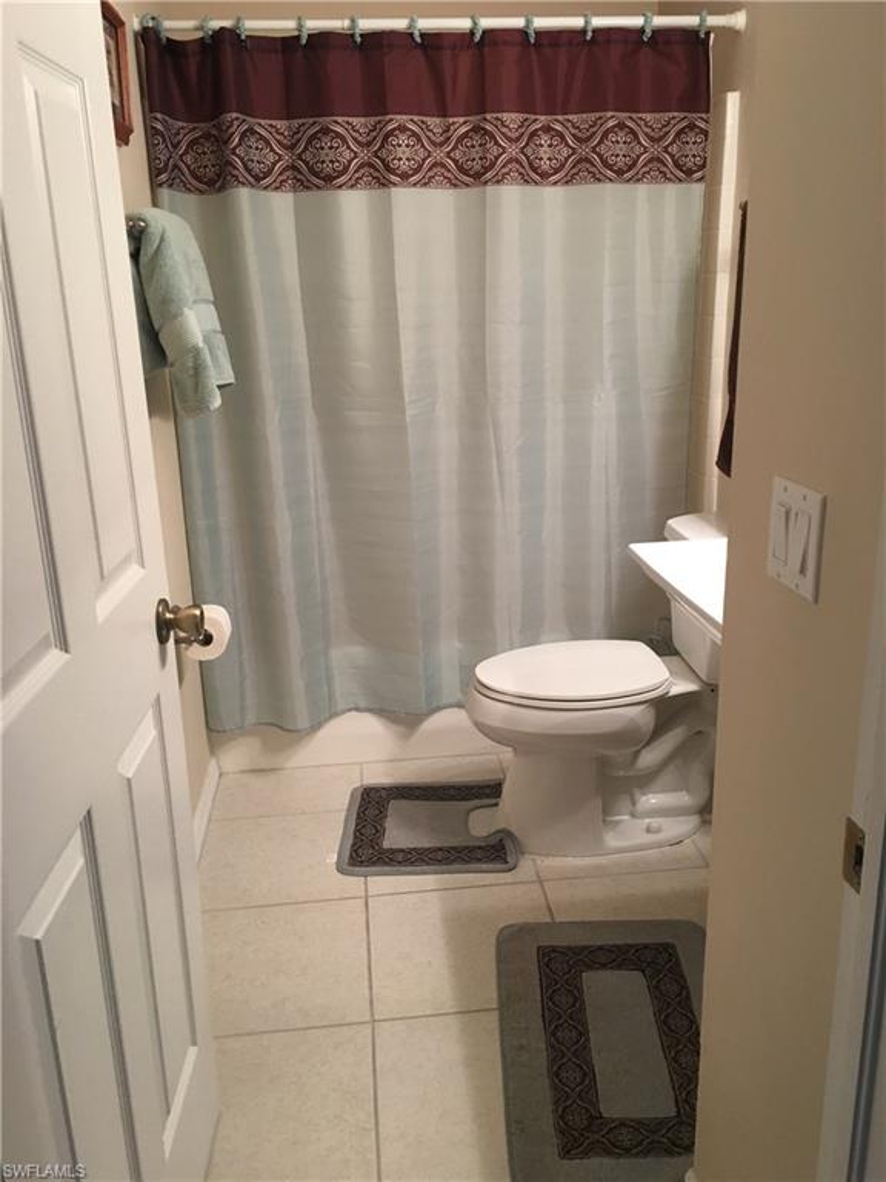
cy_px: 591
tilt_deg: -15.9
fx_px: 990
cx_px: 443
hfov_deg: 48.2
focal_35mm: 29
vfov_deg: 61.7
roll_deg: +1.6
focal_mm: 4.15
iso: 50
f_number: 2.2
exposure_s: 1/15
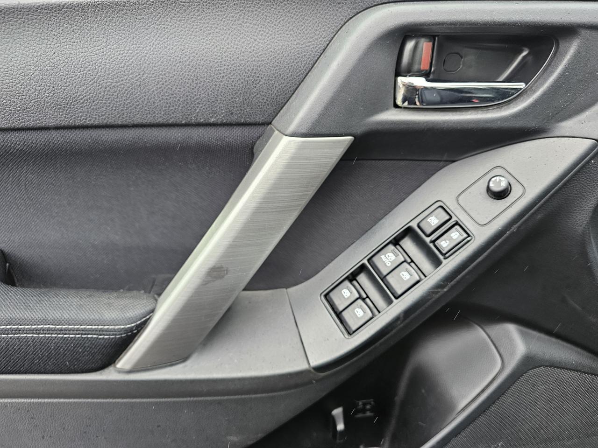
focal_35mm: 23
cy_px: 224
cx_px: 299
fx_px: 397
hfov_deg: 73.9
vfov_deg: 58.9
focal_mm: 6.3
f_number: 1.7
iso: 160
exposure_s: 1/207
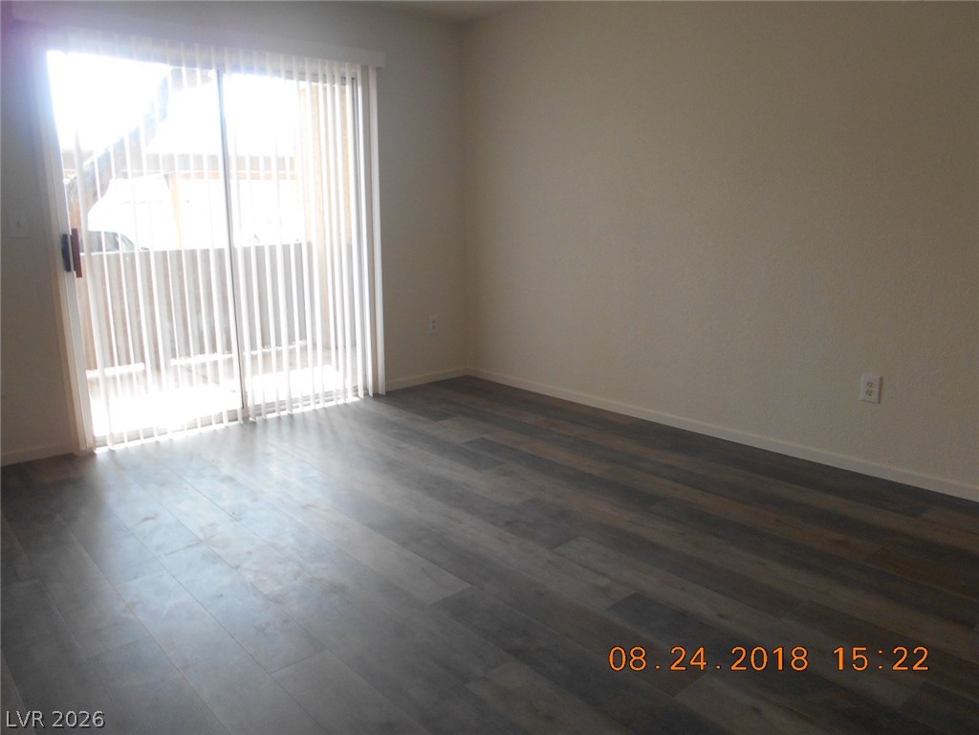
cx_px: 490
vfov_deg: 53.1
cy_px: 368
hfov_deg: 67.3
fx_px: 735
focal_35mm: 26
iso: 140
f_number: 3.2
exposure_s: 1/30
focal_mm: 4.6
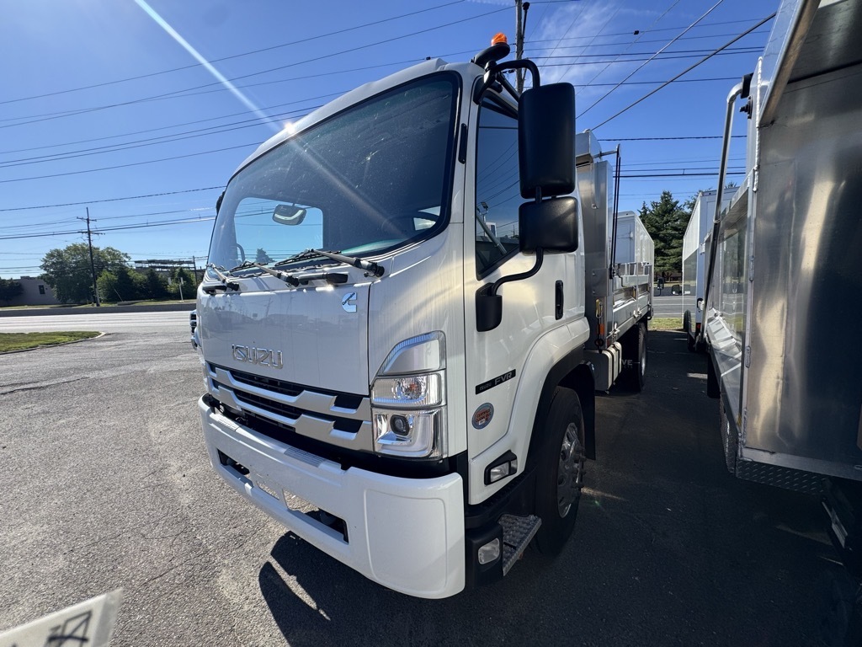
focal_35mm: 14
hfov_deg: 102.1
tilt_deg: -8.4
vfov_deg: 85.7
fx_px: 349
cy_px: 324
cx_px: 431
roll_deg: +2.6
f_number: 2.2
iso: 50
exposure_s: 1/1420
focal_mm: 2.22
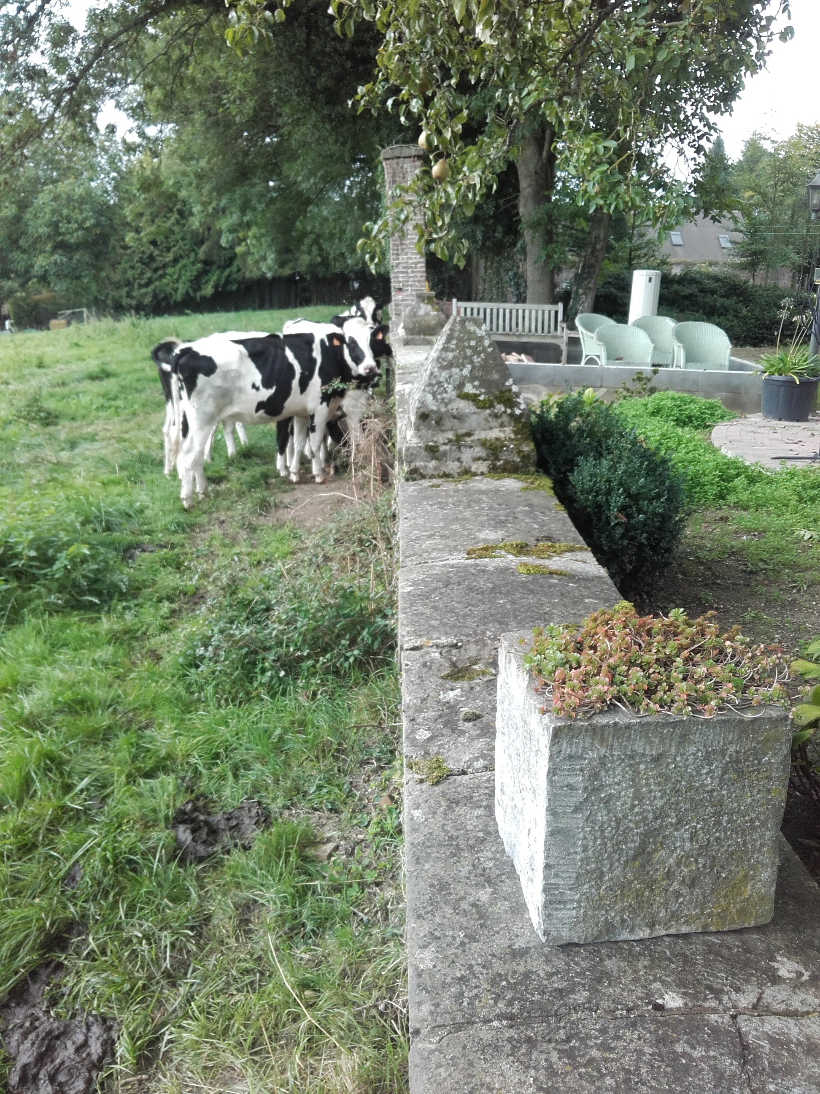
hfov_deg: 45.4
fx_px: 979
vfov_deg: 58.4
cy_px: 547
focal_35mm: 31
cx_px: 410
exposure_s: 1/100
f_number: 2.2
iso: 50
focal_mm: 3.31
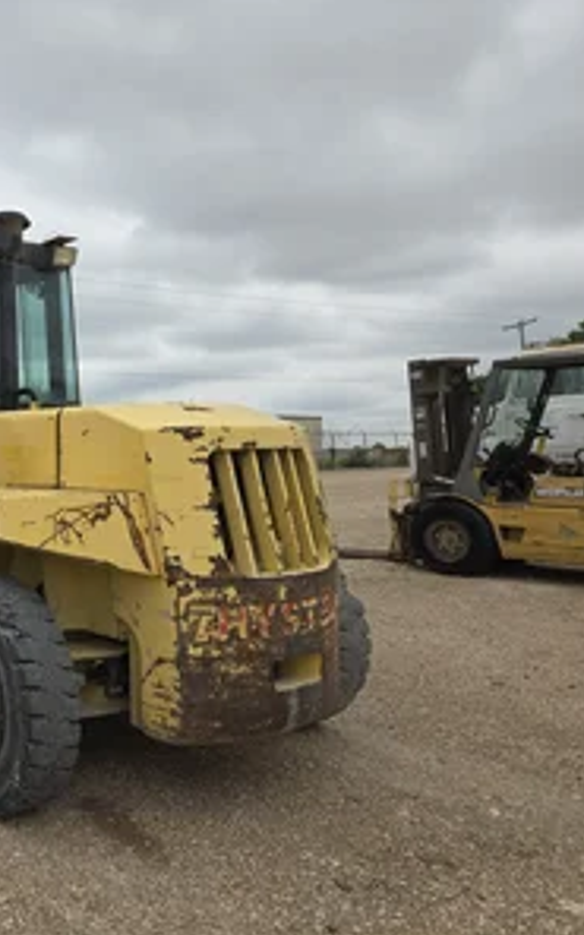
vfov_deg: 58.1
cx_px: -32
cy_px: 464
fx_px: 840
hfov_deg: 34.1
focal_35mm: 33
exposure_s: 1/2198
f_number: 1.8
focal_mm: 5.4
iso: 25
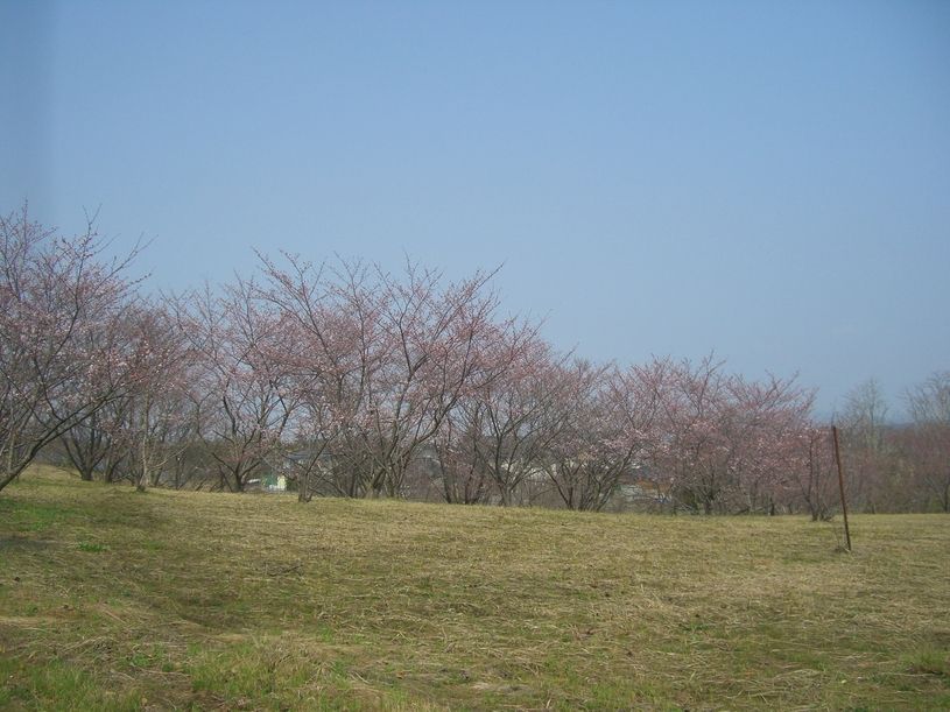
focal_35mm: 38
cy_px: 356
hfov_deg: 49.0
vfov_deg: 37.7
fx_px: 1043
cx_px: 475
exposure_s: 1/320
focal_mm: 7.9
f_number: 5.6
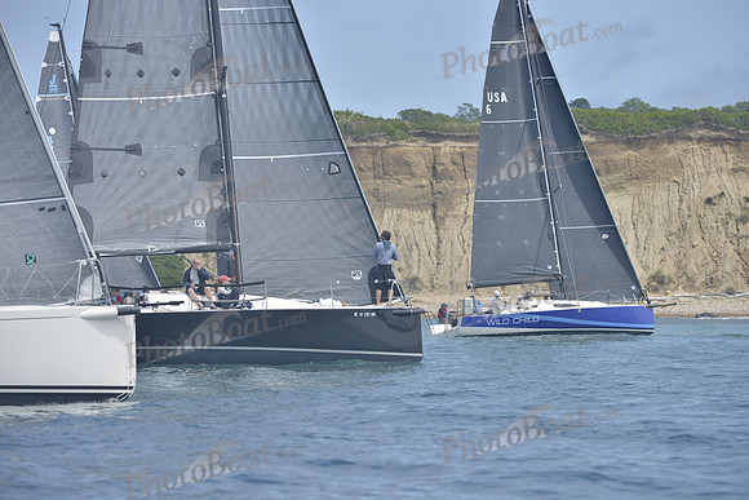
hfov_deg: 5.9
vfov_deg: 3.9
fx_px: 7283
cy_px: 250
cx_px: 374
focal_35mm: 350
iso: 280
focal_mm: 350
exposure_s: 1/1000
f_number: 7.1
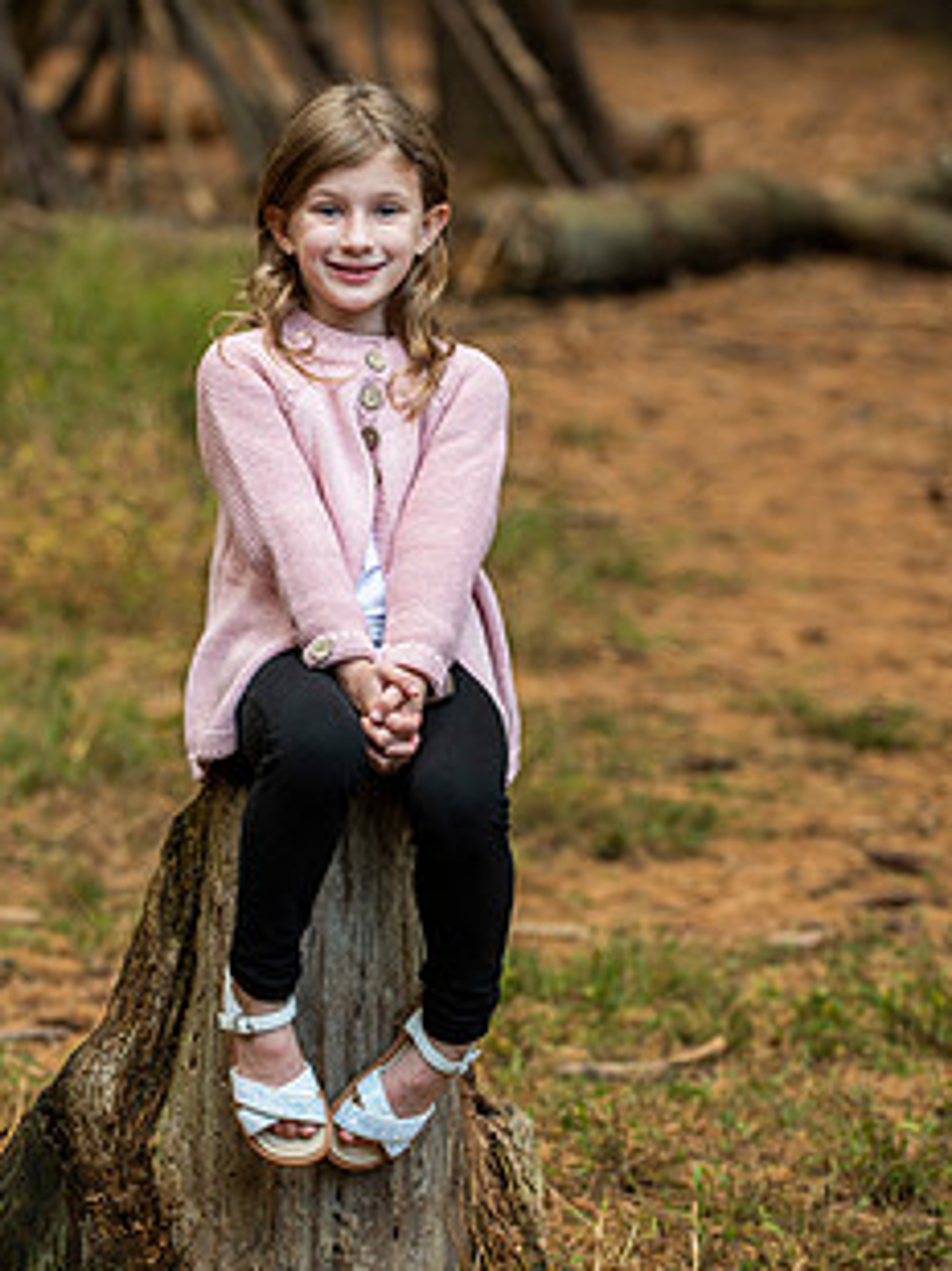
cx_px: 349
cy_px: 636
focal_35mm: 162
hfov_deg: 9.1
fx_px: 5949
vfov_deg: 12.2
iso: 250
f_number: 3.5
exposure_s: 1/125
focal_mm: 116
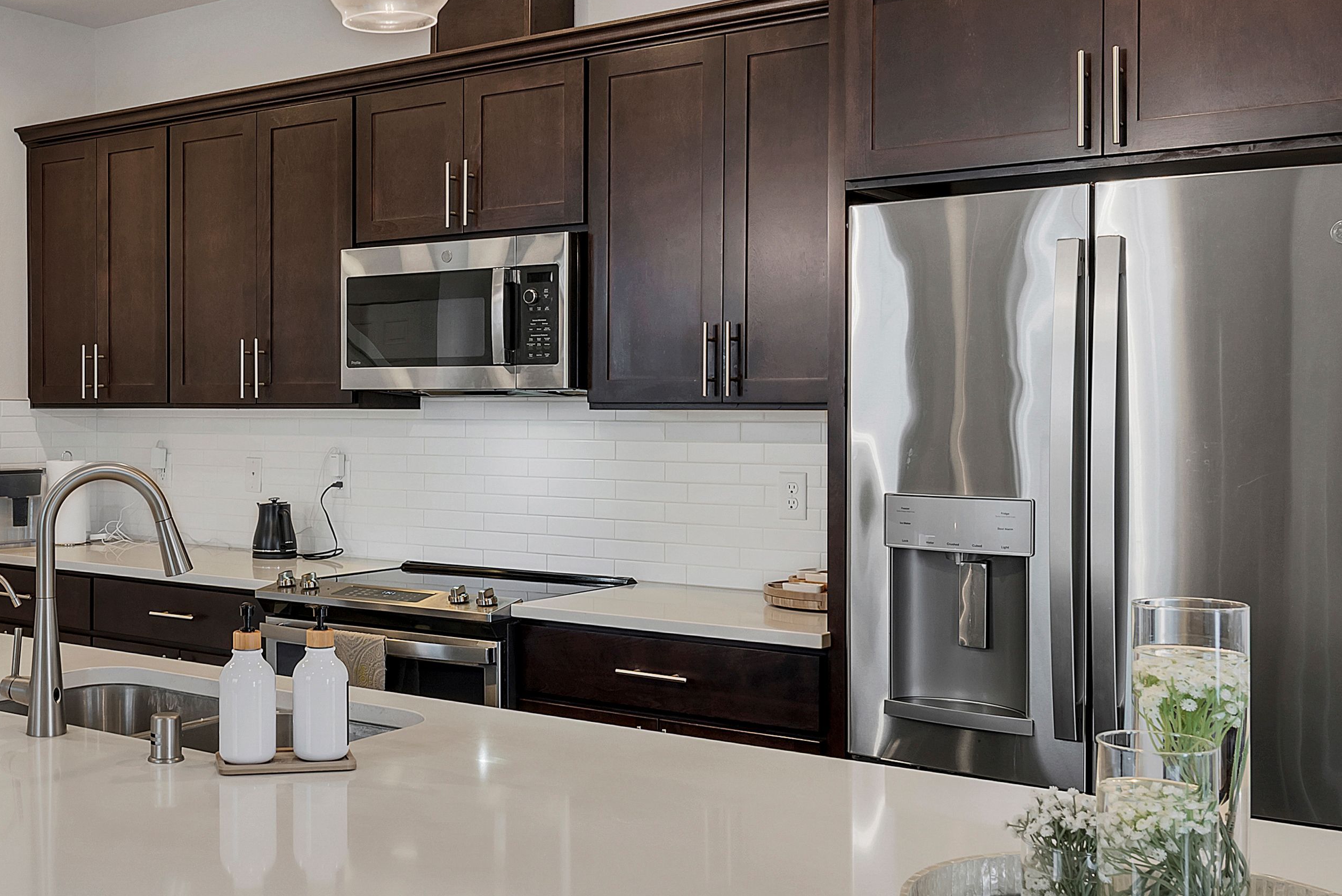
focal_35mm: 43
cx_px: 364
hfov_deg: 44.2
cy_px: 424
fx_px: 1604
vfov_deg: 31.2
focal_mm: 18
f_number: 10
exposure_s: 1/4
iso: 100
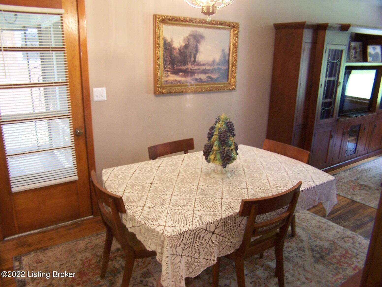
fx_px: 419
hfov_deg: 49.0
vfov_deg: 37.7
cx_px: 191
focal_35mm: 38
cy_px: 144
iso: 140
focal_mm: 6.3
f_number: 2.8
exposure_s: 1/15
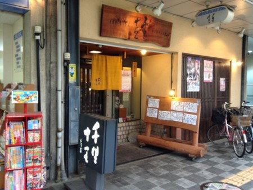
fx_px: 241
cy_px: 95
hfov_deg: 55.3
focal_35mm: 33
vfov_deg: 43.0
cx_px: 126
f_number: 2.4
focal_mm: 4.13
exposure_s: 1/20
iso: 80
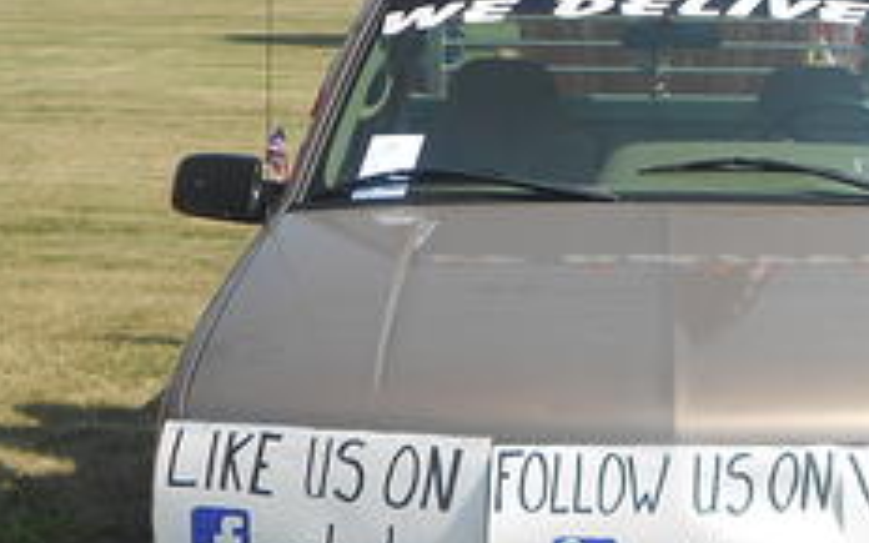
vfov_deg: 16.5
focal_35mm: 79
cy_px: 191
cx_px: 650
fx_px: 1871
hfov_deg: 25.8
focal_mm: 6.7
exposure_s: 1/800
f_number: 3.9
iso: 80
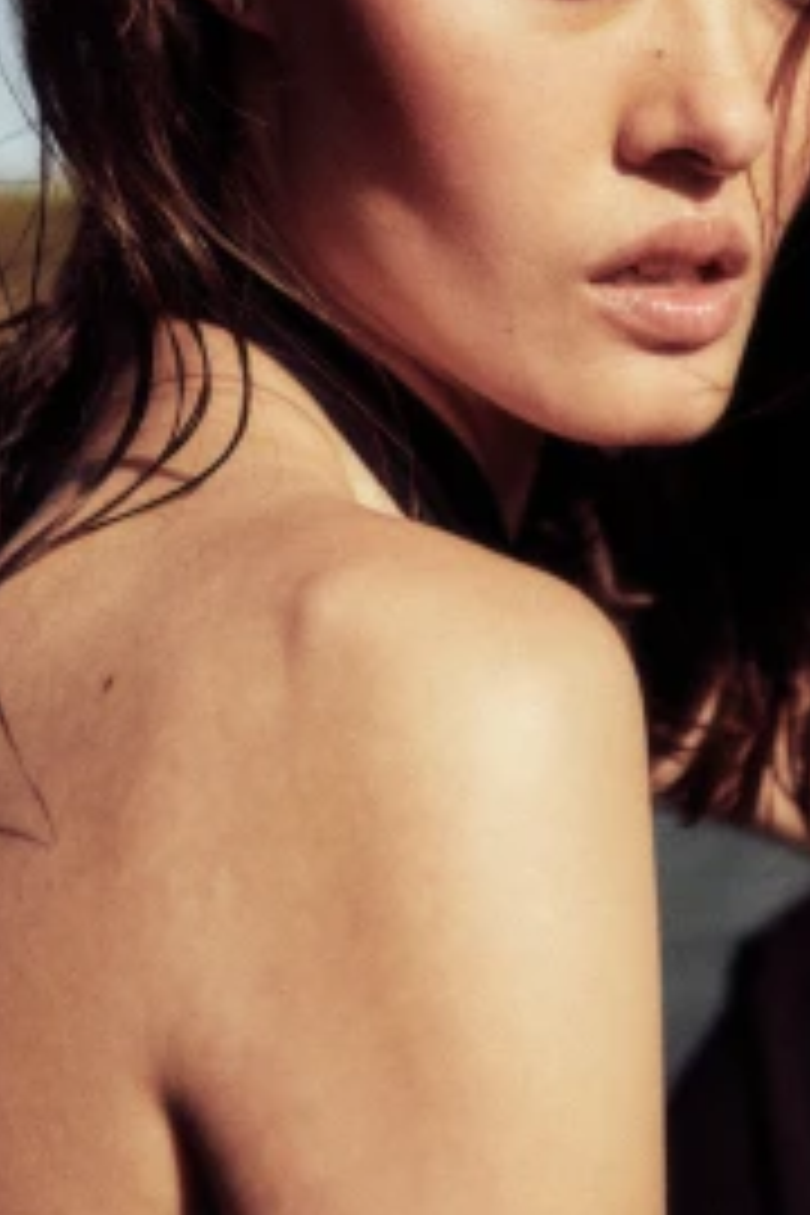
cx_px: 626
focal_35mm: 80
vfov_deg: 25.2
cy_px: 396
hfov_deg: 17.0
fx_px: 2700
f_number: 3.5
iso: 200
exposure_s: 1/4000
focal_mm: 48
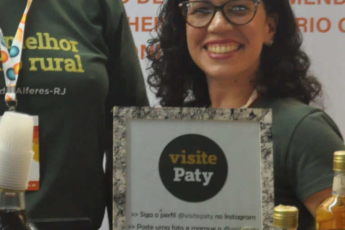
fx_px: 1214
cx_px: -5
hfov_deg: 15.8
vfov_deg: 10.8
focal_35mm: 127
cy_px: 71
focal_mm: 25
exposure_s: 1/100
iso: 1250
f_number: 7.1
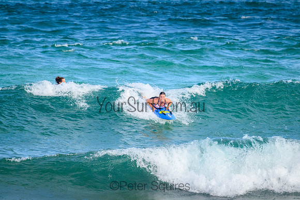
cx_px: 150
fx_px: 6668
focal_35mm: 800
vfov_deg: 1.7
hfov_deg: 2.6
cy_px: 100
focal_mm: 800
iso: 2200
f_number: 11
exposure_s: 1/2000
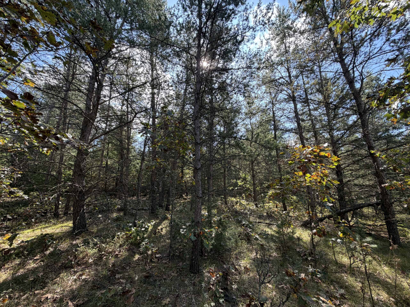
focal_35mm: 14
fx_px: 166
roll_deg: +0.2
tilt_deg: +12.1
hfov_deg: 102.1
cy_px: 154
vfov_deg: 85.7
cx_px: 205
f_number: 2.2
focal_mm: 2.22
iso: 40
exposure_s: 1/157
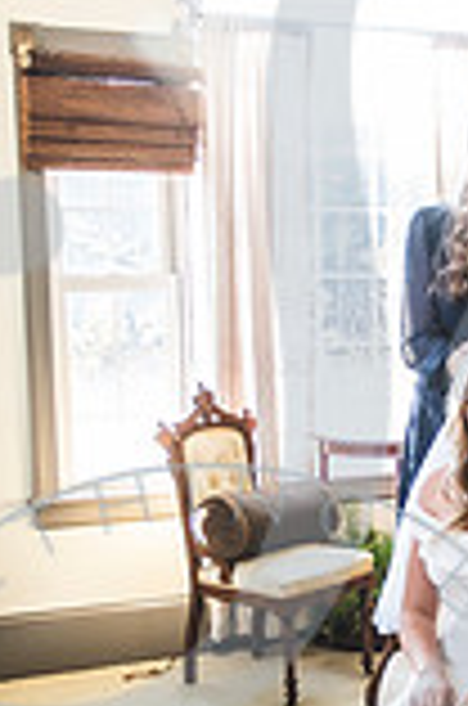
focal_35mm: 69
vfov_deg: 28.8
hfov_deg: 19.3
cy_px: 540
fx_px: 1351
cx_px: 414
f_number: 2.8
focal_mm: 24
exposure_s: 1/125
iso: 640
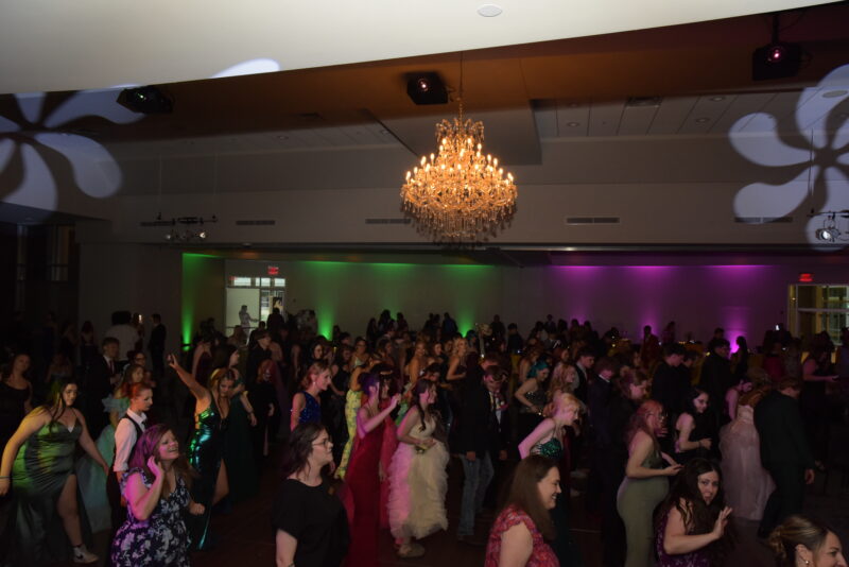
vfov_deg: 49.6
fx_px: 613
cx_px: 424
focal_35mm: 26
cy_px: 284
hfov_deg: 69.4
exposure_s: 1/160
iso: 2500
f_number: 7.1
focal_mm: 26
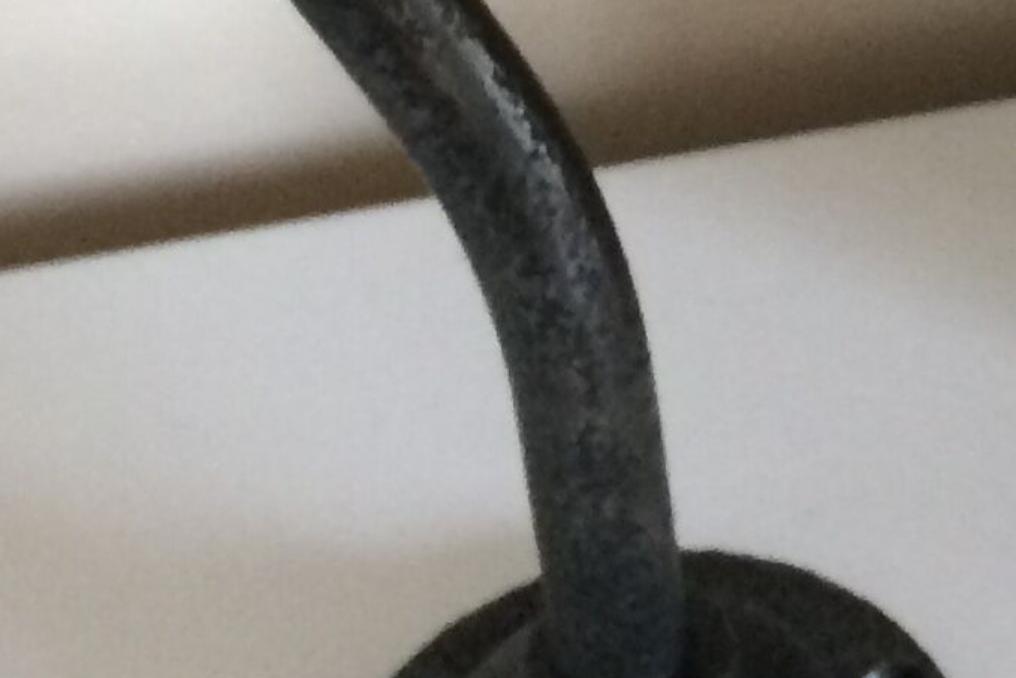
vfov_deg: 8.7
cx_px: 959
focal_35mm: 145
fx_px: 4093
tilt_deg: -29.7
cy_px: -907
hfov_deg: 14.0
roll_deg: +4.7
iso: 250
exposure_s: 1/33
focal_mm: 4.15
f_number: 2.2
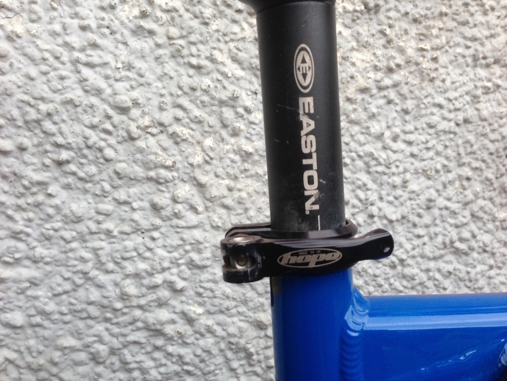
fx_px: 483
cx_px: 254
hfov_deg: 55.4
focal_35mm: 33
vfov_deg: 42.9
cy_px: 190
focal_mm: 4.12
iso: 50
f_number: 2.4
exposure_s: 1/151
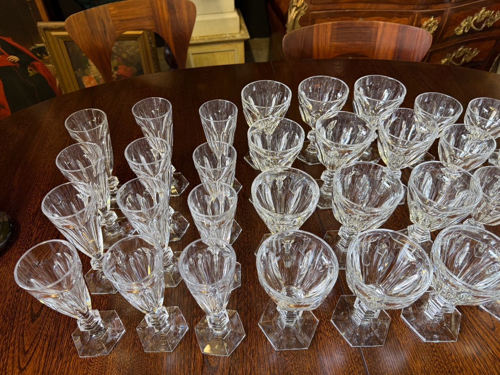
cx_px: 250
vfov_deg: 56.8
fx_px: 347
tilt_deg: -45.6
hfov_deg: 71.6
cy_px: 188
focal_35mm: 24
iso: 125
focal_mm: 6.76
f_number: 1.78
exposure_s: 1/50
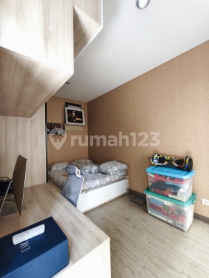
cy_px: 139
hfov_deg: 81.8
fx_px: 121
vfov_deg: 98.2
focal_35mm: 15
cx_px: 104
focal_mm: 1.91
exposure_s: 1/33.3
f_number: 2.2
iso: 500
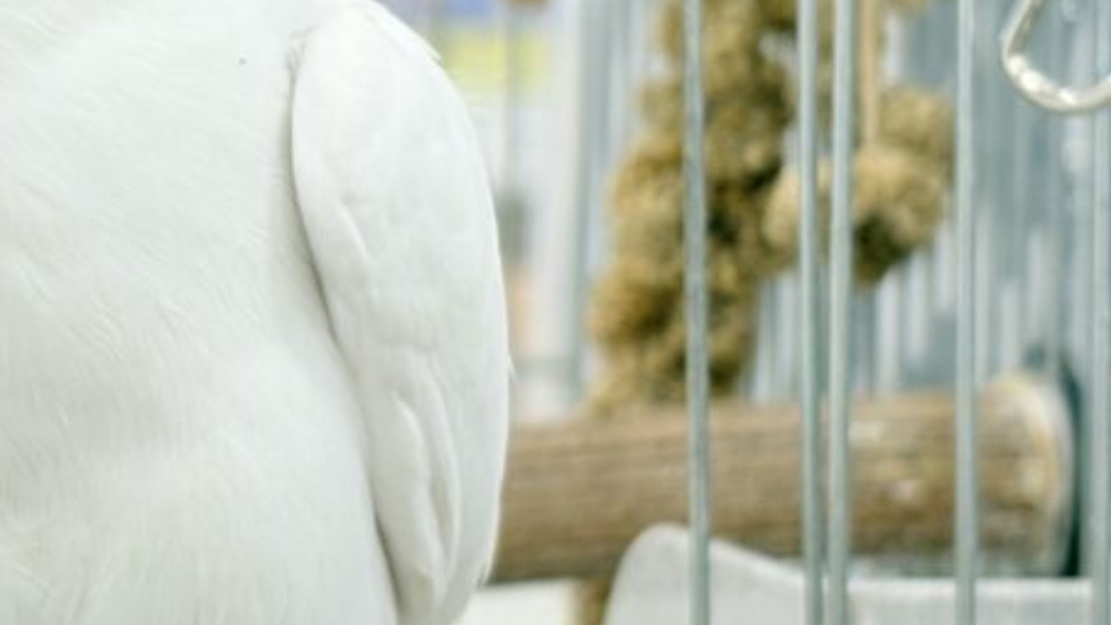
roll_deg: -1.3
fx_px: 4420
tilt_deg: -3.2
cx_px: 32
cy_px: 191
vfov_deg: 8.1
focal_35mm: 150
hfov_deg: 14.1
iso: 50
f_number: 1.6
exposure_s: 1/50
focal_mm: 5.96
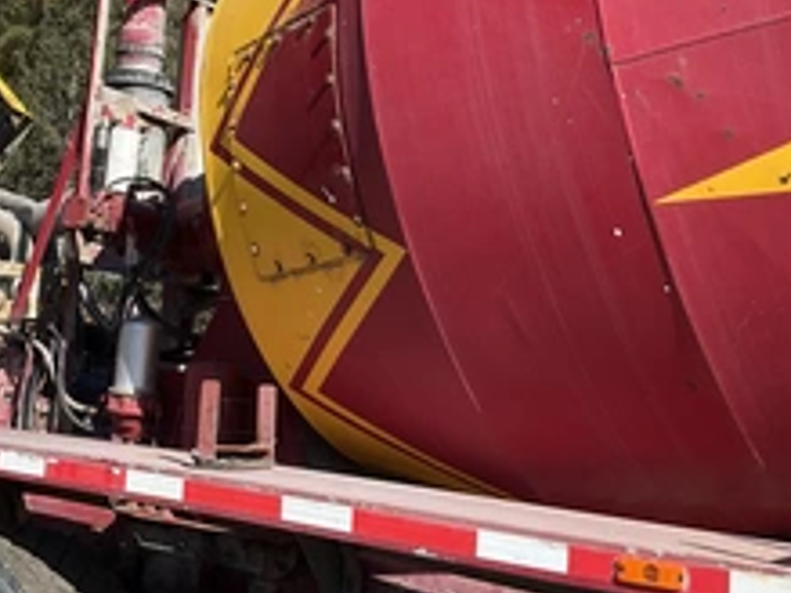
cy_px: 206
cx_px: 220
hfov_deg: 35.6
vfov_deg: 27.4
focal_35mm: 53
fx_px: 1210
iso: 25
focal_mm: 3
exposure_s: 1/1144
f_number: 1.8
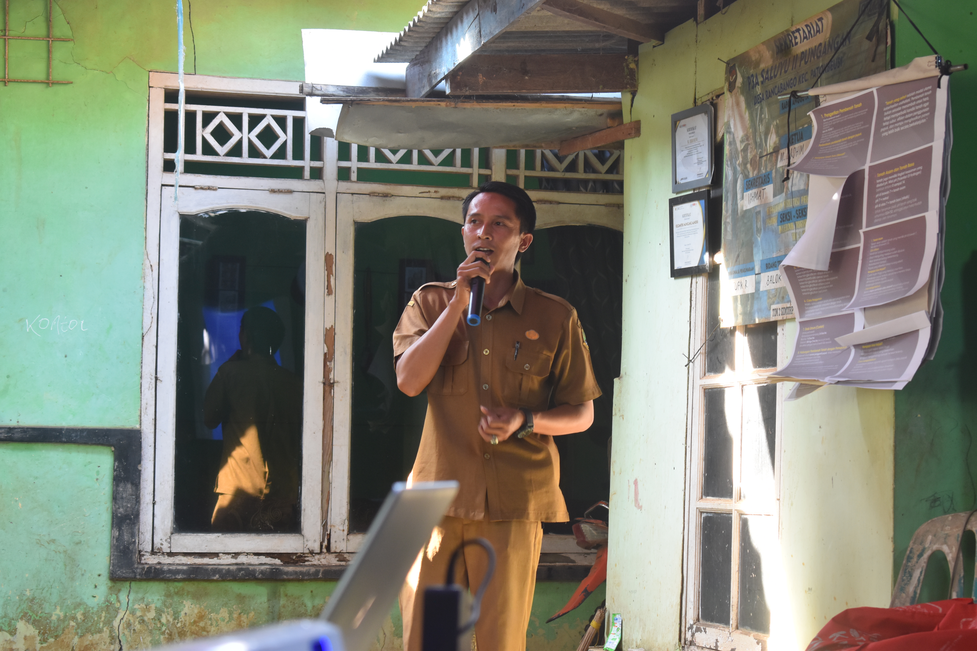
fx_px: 2239
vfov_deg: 16.6
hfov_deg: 24.6
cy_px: 326
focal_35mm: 82
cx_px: 488
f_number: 5.6
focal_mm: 55
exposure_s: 1/30
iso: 640
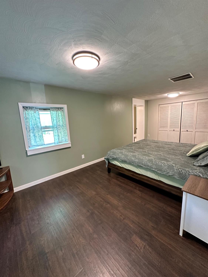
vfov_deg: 102.1
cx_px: 104
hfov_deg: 85.7
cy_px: 138
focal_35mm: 14
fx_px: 112
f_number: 2.2
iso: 320
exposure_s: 1/60
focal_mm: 2.22
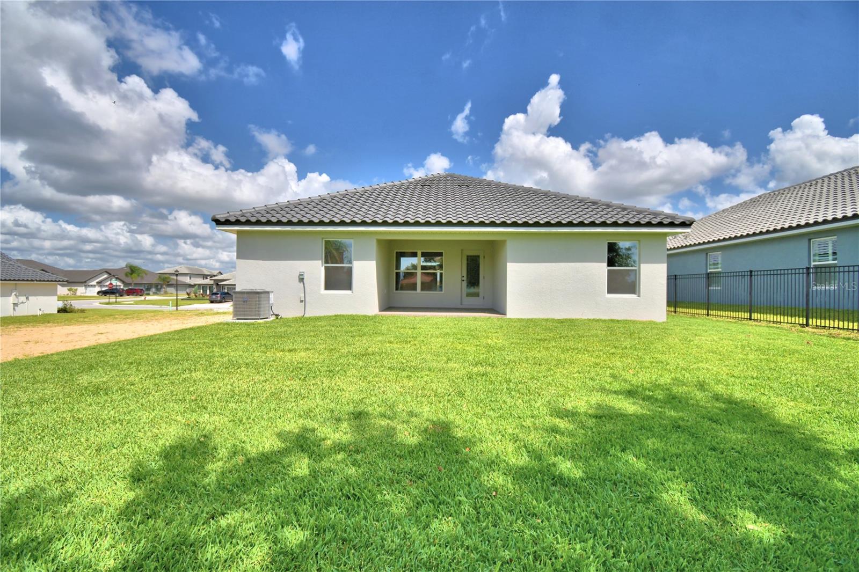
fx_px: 358
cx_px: 430
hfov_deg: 100.4
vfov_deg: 77.3
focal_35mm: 15
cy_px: 286
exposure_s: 1/1600
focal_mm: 10
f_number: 4.5
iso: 100
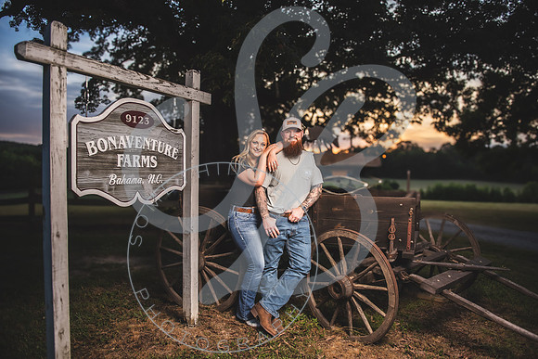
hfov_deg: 73.7
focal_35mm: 24
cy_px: 180
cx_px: 269
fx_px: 359
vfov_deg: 53.2
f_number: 2.8
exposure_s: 1/1000
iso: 250
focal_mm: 24
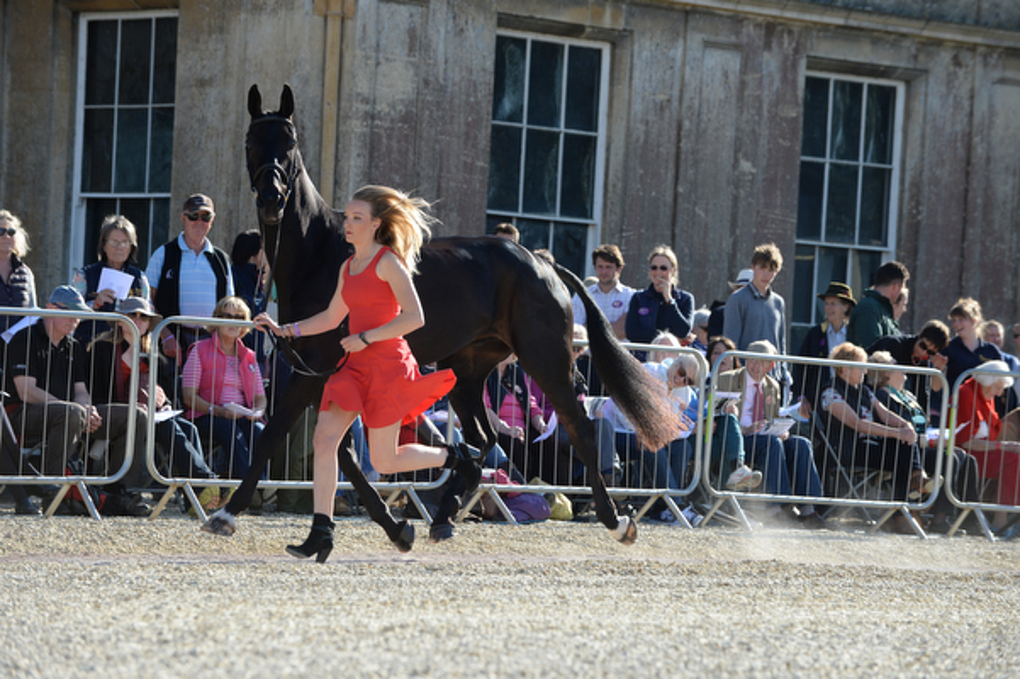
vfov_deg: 8.8
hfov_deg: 13.3
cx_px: 510
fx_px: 4389
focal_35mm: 155
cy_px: 340
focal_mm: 155
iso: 800
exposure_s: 1/1600
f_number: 5.6
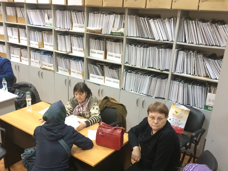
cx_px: 89
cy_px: 101
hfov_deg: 48.6
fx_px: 250
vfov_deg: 37.6
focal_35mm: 38
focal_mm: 4.15
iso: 320
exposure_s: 1/33
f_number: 2.2
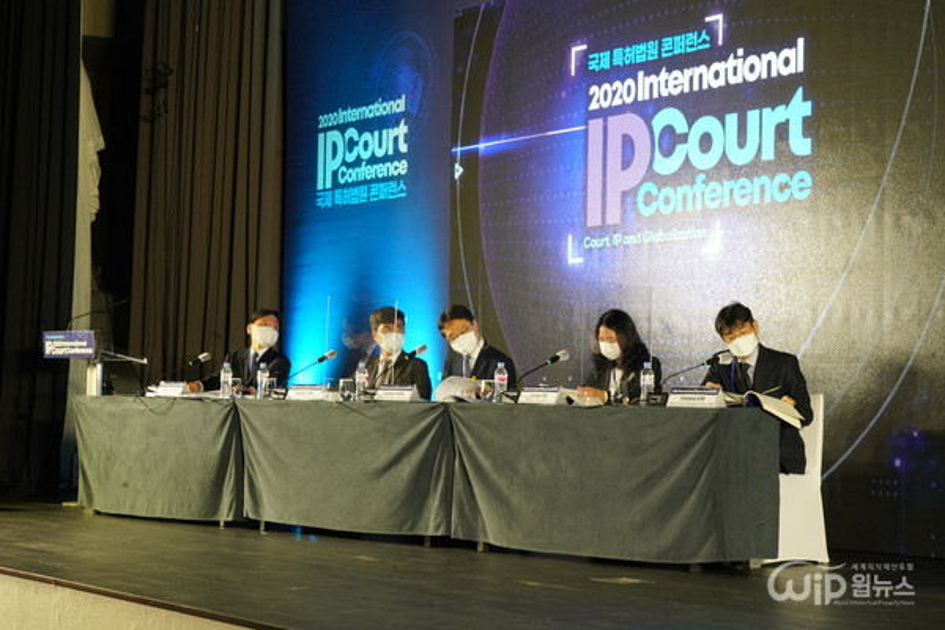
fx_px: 1995
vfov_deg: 17.9
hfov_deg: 26.7
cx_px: 472
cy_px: 315
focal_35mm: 76
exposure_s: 1/80
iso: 6400
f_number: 14
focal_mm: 76
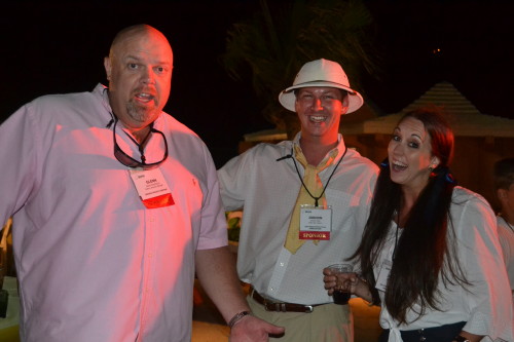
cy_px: 171
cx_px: 257
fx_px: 599
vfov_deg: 31.9
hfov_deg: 46.4
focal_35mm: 42
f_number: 4.5
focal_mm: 28
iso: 3200
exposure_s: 1/60
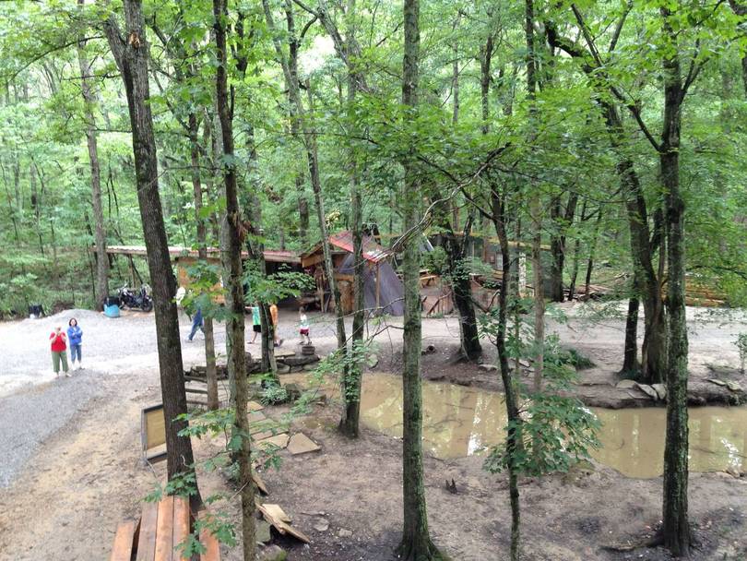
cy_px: 280
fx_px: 756
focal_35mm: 35
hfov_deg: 52.6
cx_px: 374
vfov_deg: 40.7
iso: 80
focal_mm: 4.28
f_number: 2.4
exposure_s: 1/20
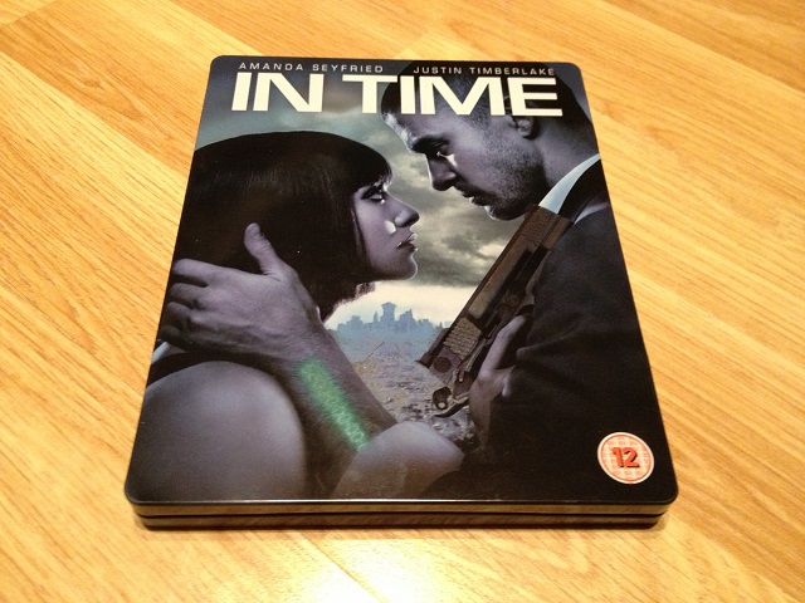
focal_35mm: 35
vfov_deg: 40.7
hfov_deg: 52.6
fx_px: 814
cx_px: 402
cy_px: 302
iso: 320
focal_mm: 4.28
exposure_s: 1/20
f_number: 2.4
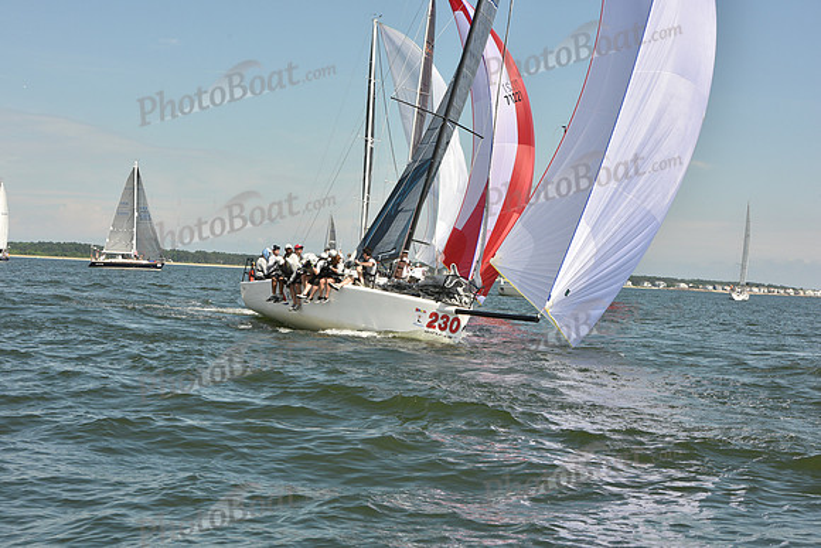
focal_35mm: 70
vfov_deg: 19.5
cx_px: 410
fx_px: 1597
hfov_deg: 28.8
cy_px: 274
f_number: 13
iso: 320
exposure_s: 1/640
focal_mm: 70
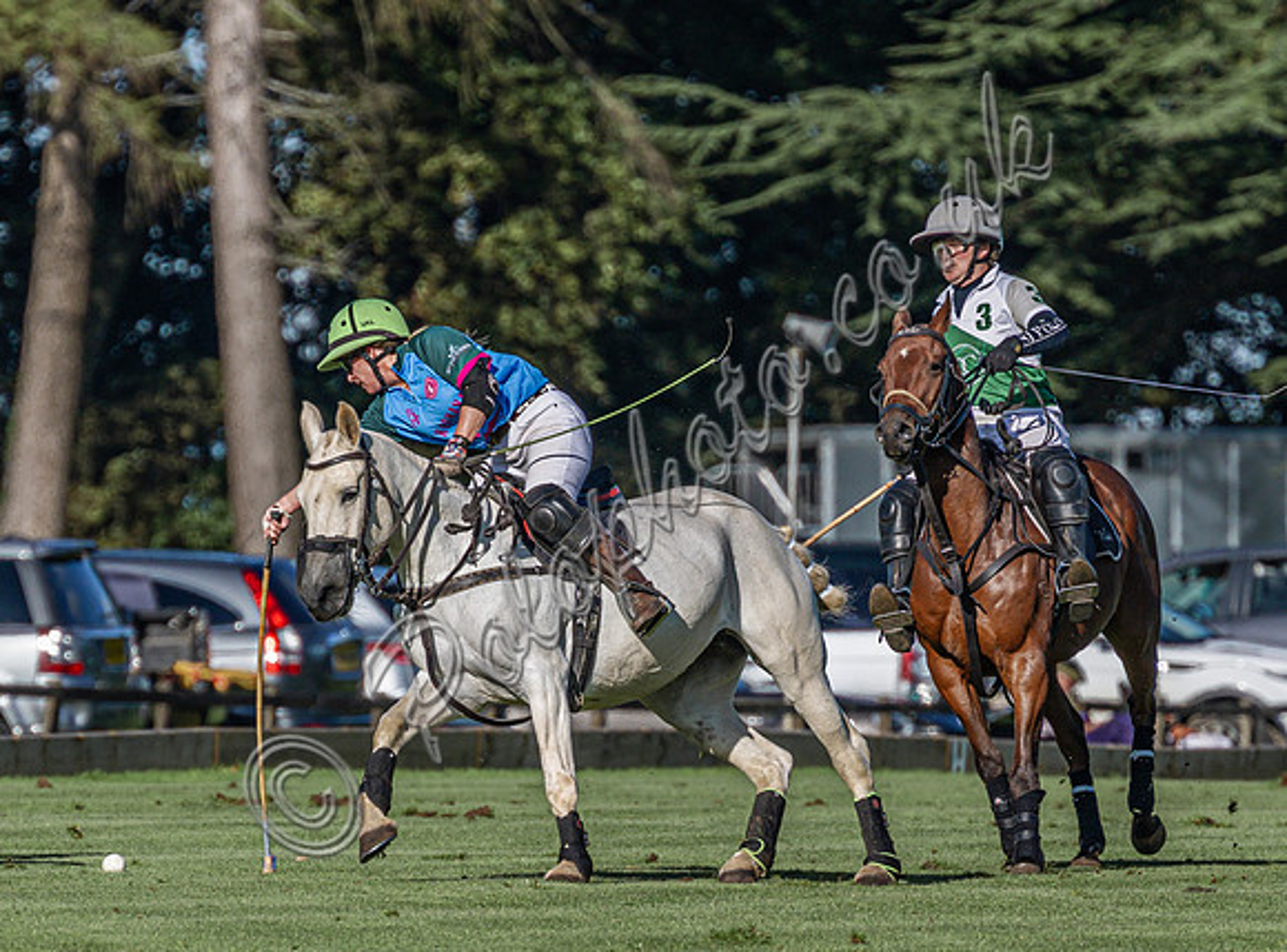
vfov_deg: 1.5
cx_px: 440
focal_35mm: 973
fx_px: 35987
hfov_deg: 2.0
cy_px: 823
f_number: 5.6
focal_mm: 400
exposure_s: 1/1600
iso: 250
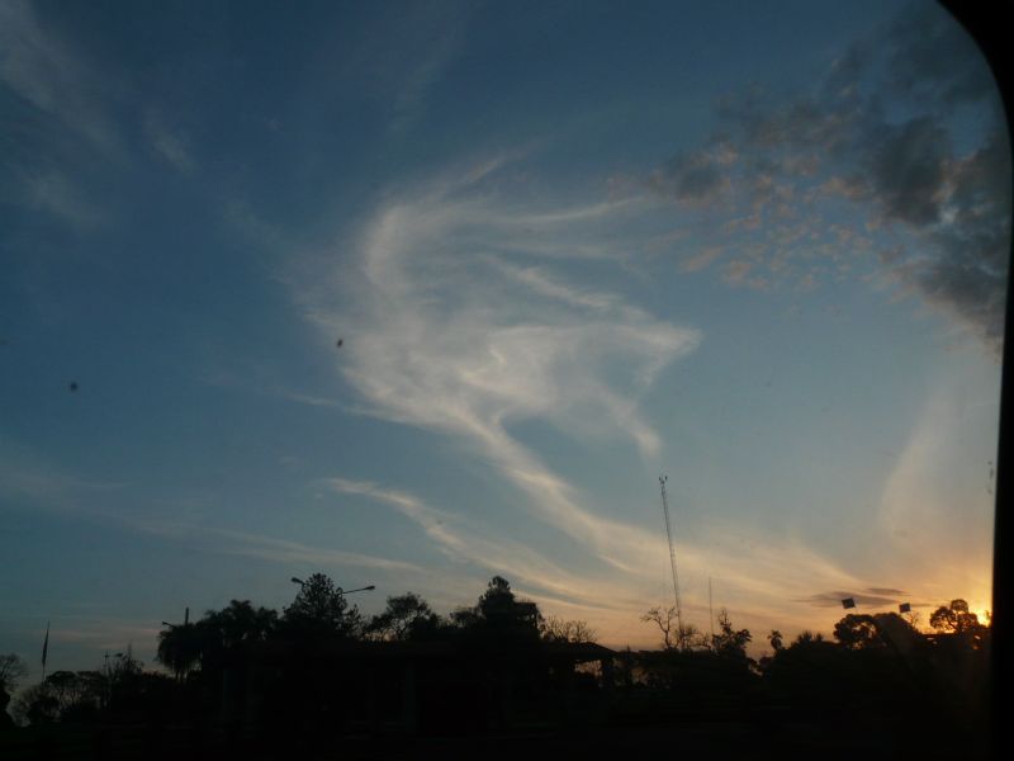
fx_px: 820
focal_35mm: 28
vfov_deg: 49.7
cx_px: 507
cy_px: 380
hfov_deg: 63.4
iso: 100
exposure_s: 1/200
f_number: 5
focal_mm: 4.6
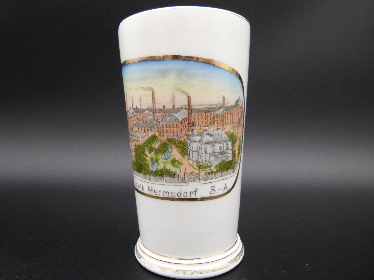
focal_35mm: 25
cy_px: 140
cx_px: 187
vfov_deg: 54.9
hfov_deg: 69.4
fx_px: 270
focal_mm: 4.5
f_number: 2.8
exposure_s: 1/60
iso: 100
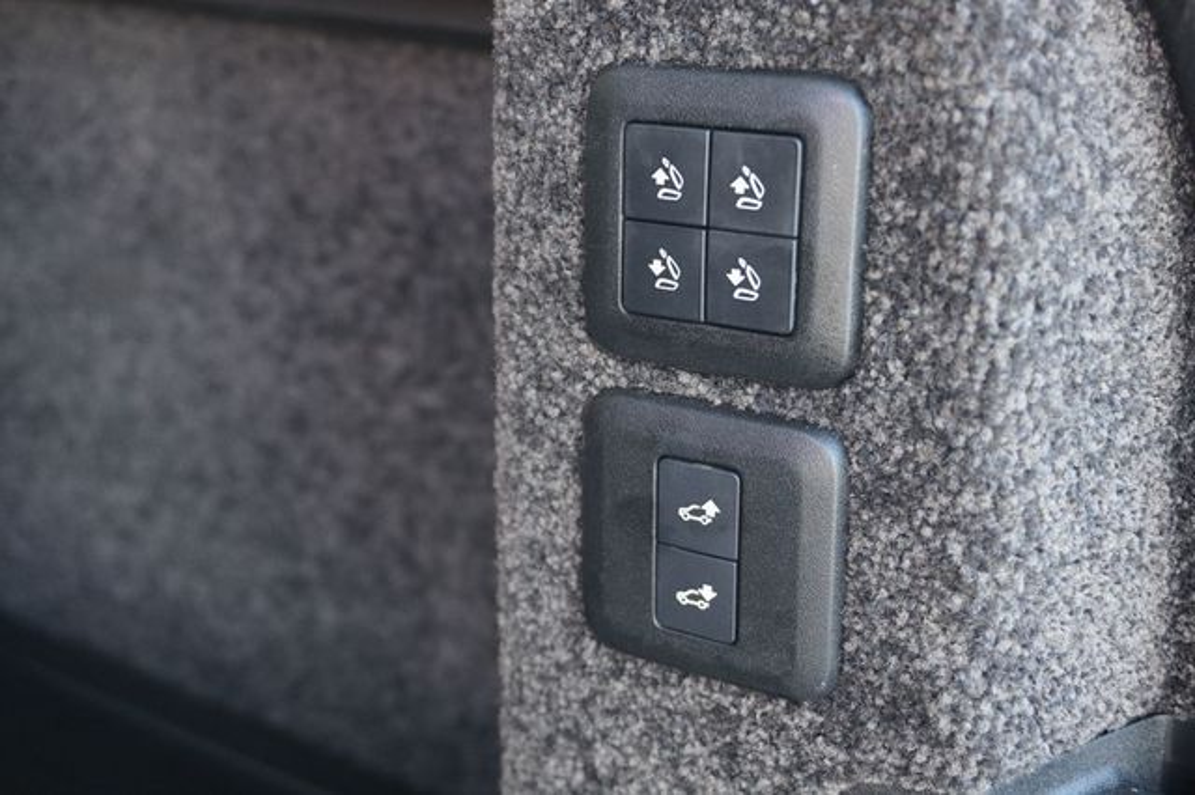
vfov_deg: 29.8
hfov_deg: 43.6
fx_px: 1493
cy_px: 398
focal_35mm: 45
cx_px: 598
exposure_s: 1/60
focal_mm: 30
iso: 640
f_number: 5
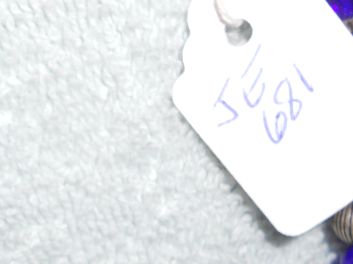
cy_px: 217
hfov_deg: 27.3
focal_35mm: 69
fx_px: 704
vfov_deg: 21.0
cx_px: 47
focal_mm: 5.8
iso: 80
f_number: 8.8
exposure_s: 1/25
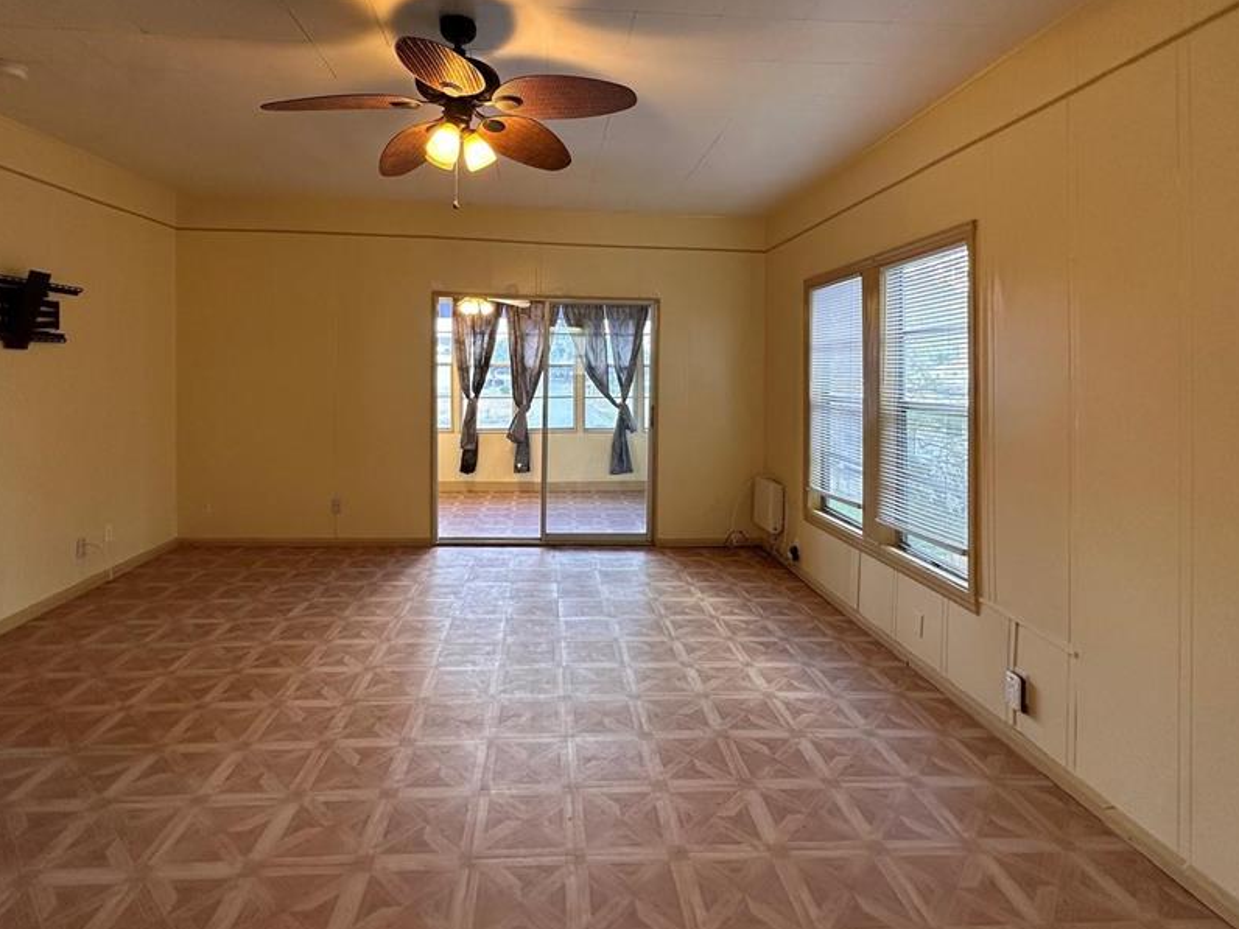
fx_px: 644
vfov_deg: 70.8
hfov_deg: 87.7
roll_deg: -0.7
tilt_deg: +0.4
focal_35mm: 18
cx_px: 588
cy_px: 367
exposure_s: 1/60
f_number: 2.2
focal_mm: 2.22
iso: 160
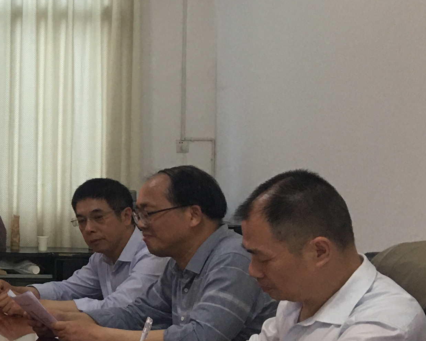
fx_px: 1160
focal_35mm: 92
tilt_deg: +1.0
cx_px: -214
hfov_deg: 18.4
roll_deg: +0.0
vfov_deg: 16.7
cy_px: 166
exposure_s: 1/17
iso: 64
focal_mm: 4.15
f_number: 2.2
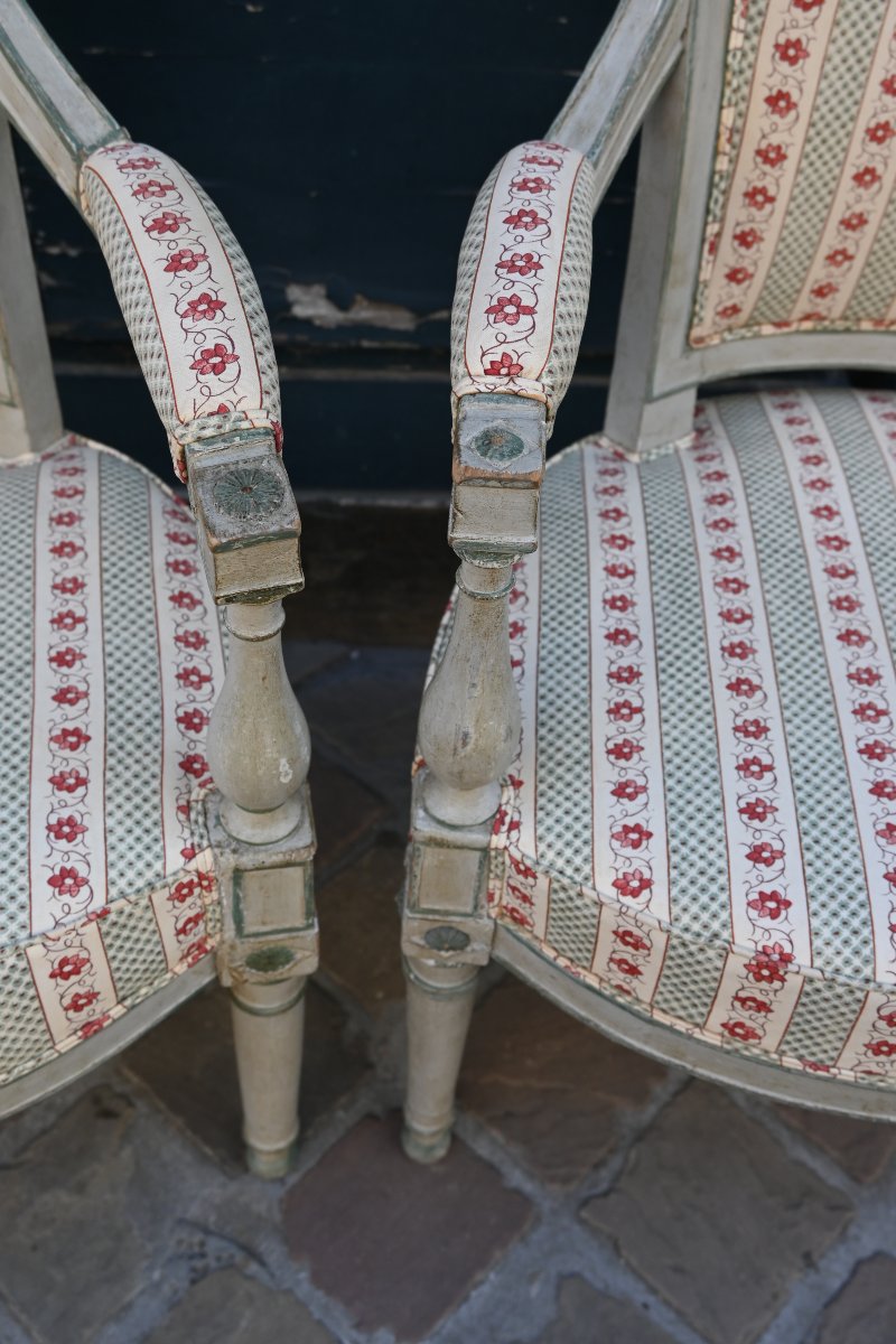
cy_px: 672
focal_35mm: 37
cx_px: 448
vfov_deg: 52.2
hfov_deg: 36.2
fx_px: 1372
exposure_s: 1/250
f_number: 5
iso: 200
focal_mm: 24.5
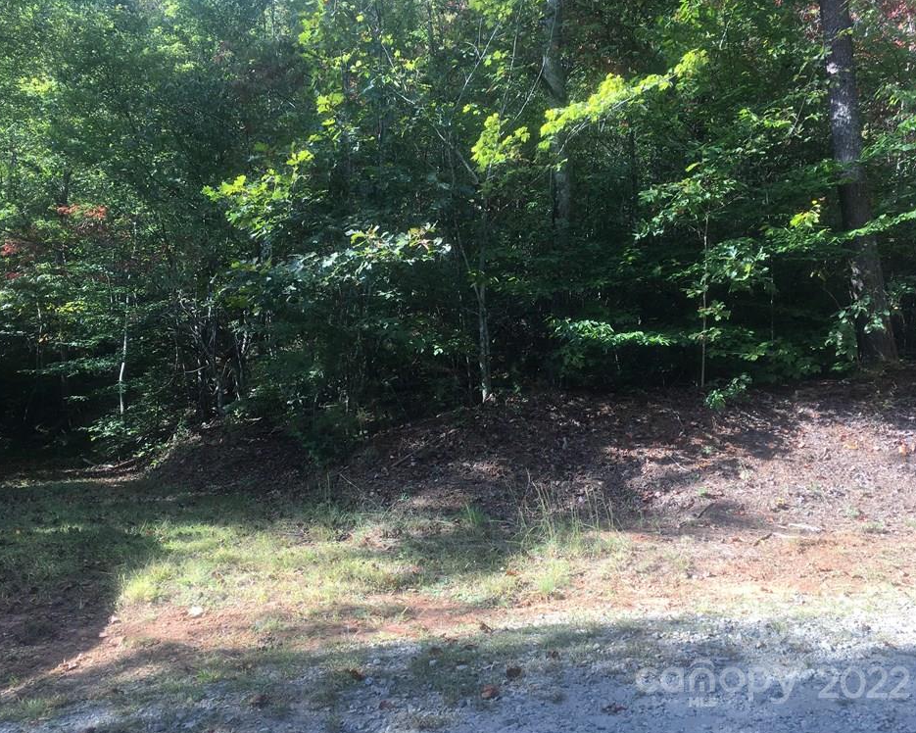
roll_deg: -1.2
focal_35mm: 31
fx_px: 840
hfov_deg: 57.1
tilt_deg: +2.8
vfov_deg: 47.1
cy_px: 370
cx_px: 428
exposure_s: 1/218
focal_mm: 4.15
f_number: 2.2
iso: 25
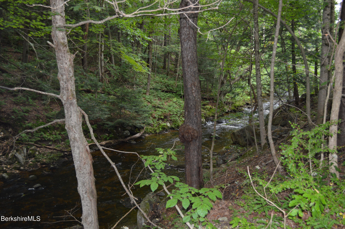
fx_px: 345
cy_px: 114
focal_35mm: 36
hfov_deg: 53.2
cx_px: 172
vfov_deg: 36.8
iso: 560
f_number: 4
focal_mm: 24
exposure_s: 1/60
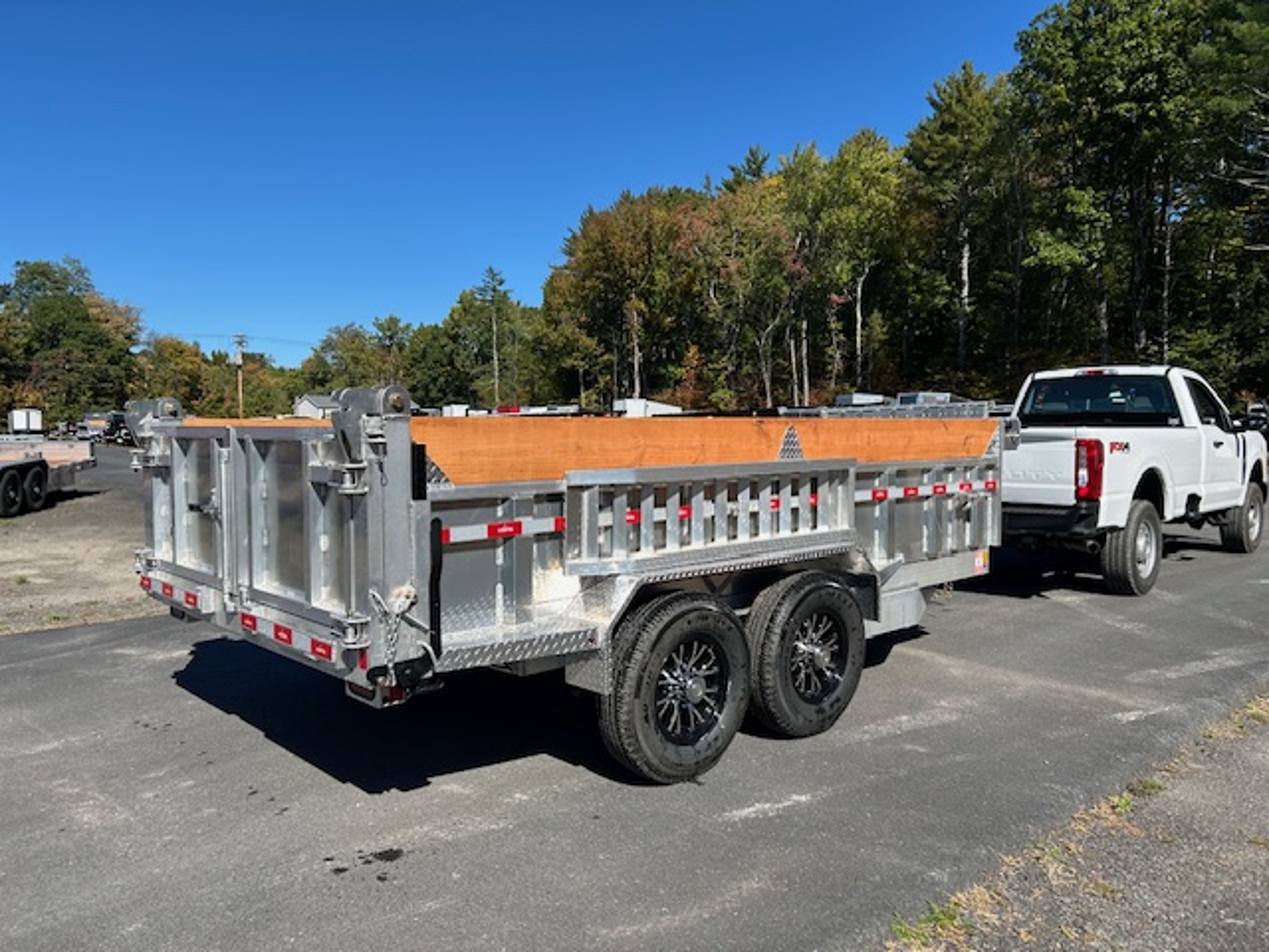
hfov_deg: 67.3
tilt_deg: -0.8
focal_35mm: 26
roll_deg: -0.4
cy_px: 476
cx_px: 634
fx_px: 953
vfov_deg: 53.1
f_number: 1.5
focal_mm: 5.7
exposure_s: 1/3571
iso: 50
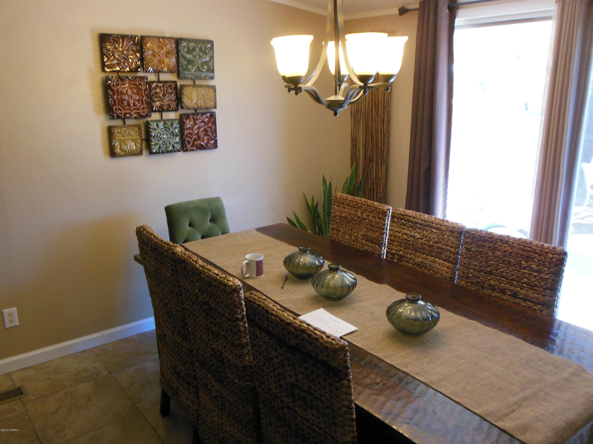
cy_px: 222
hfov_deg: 61.7
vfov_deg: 48.2
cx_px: 296
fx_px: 497
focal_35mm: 29
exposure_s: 1/80
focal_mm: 5.2
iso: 400
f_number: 3.3
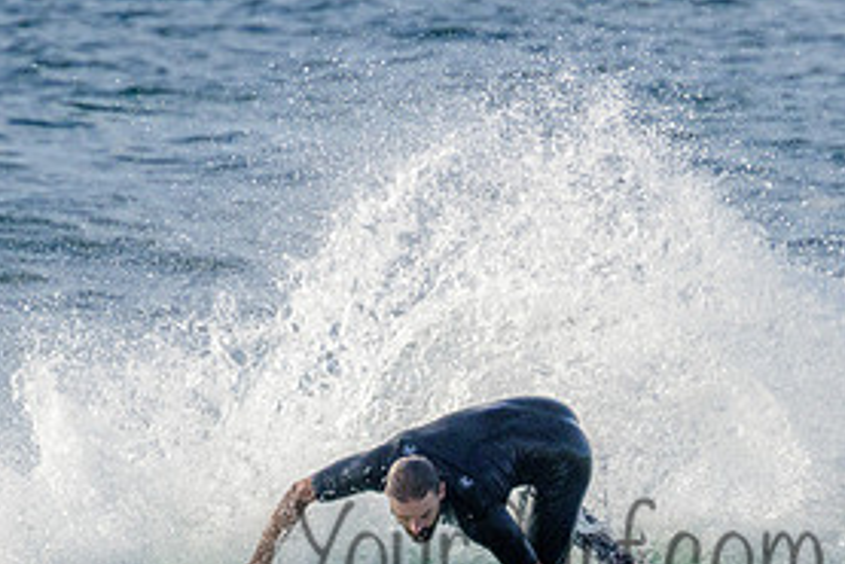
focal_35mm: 1678
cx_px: 610
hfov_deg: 1.2
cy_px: 520
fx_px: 39405
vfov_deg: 0.8
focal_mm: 800
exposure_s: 1/2000
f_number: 11
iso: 1100
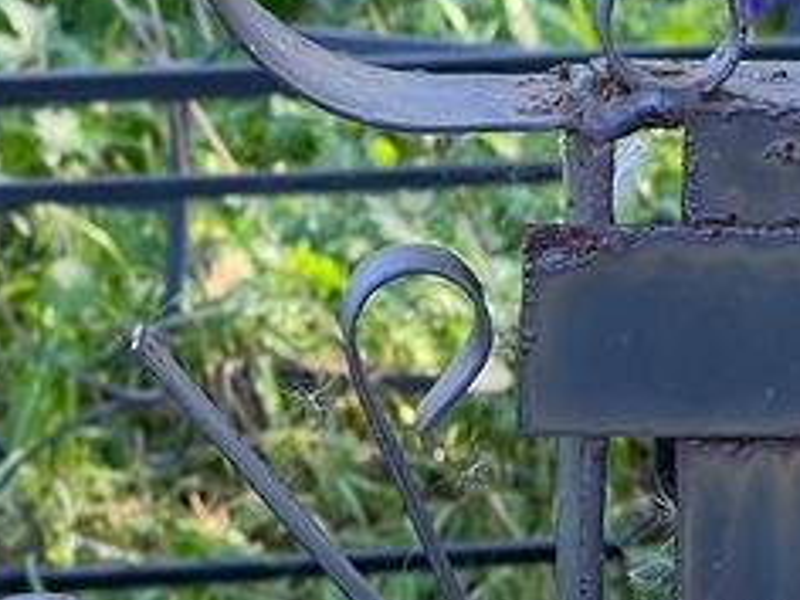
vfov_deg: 5.6
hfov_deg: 7.6
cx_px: 708
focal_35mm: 261
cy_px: 912
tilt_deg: -19.9
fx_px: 6032
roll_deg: +0.2
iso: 32
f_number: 2.8
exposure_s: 1/99
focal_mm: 9
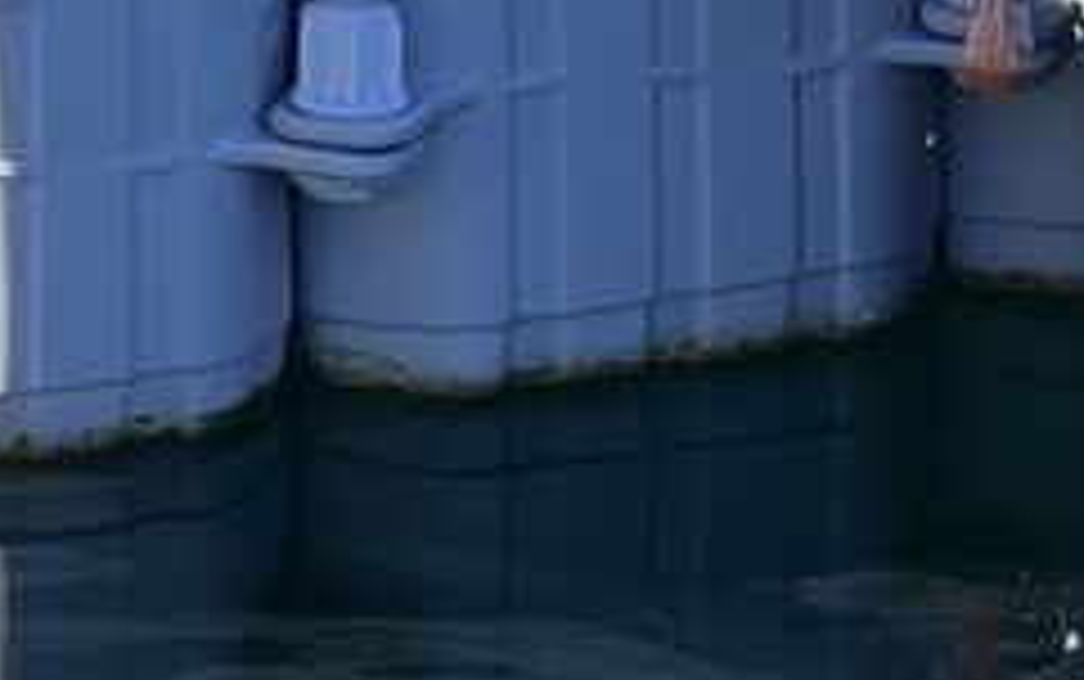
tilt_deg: -16.6
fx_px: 10258
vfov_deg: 3.8
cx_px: -513
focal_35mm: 347
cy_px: -473
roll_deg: +0.3
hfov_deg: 6.0
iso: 32
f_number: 2.8
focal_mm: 9
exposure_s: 1/382
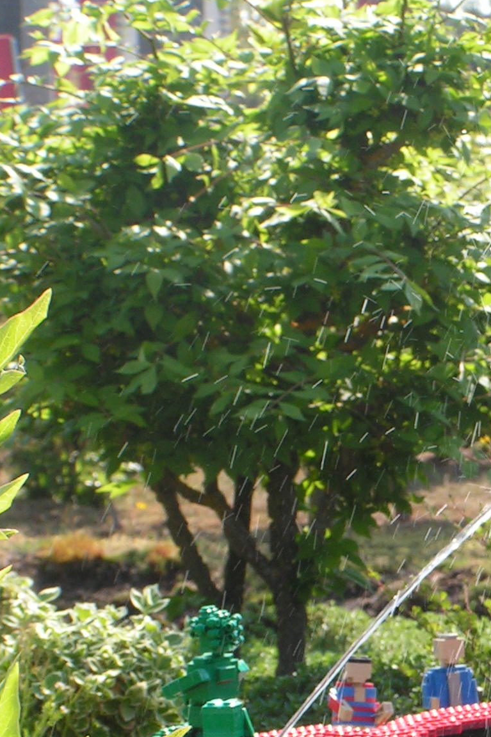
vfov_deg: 10.6
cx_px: 692
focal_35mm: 193
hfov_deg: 7.0
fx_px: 3949
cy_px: 539
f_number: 5
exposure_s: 1/160
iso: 50
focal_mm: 15.6
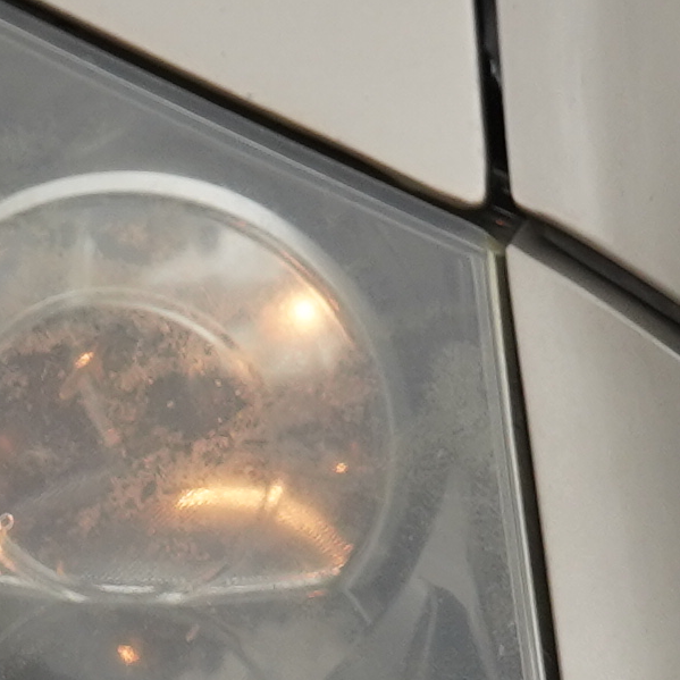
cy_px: -305
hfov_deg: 5.2
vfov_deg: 5.8
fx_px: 6623
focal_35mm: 298
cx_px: 2648
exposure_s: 1/3200
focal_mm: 35
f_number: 4
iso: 640
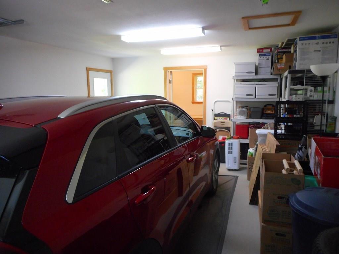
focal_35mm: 25
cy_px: 127
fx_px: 245
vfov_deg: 54.9
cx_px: 170
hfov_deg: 69.4
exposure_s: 1/13
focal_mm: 4.5
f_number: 3.7
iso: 400
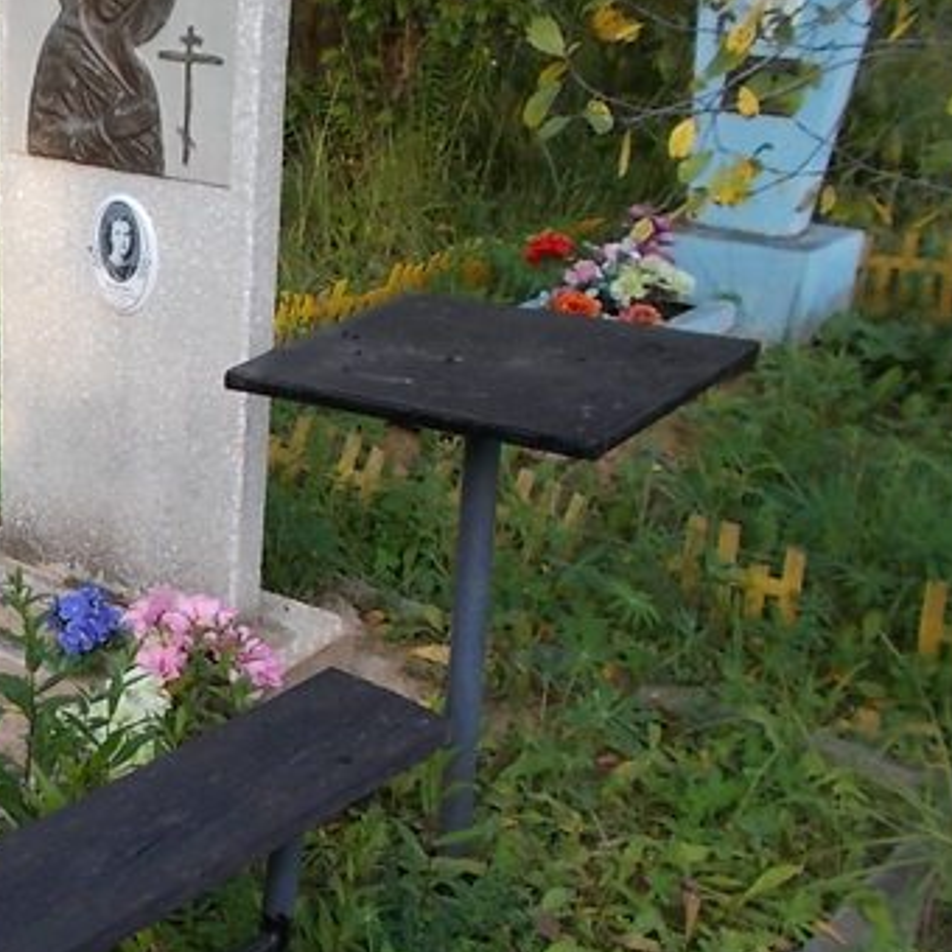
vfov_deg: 31.6
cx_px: -87
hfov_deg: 28.8
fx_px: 1680
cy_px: 552
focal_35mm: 54
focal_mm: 4.6
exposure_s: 1/200
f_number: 3.2
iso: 80
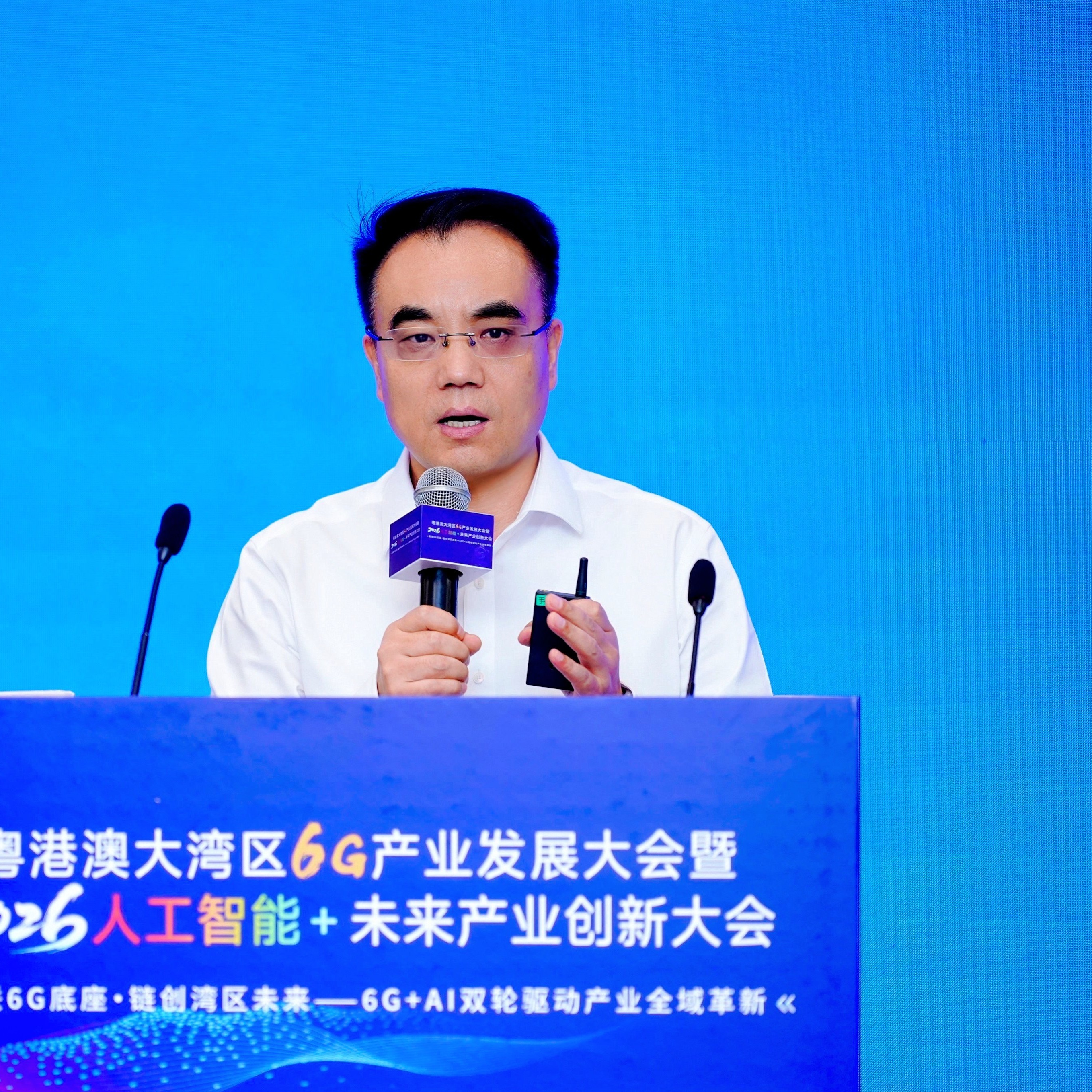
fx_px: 6353
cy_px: 546
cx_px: 357
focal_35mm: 178
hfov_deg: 9.8
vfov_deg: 9.8
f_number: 2.8
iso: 800
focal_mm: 139
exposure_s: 1/250
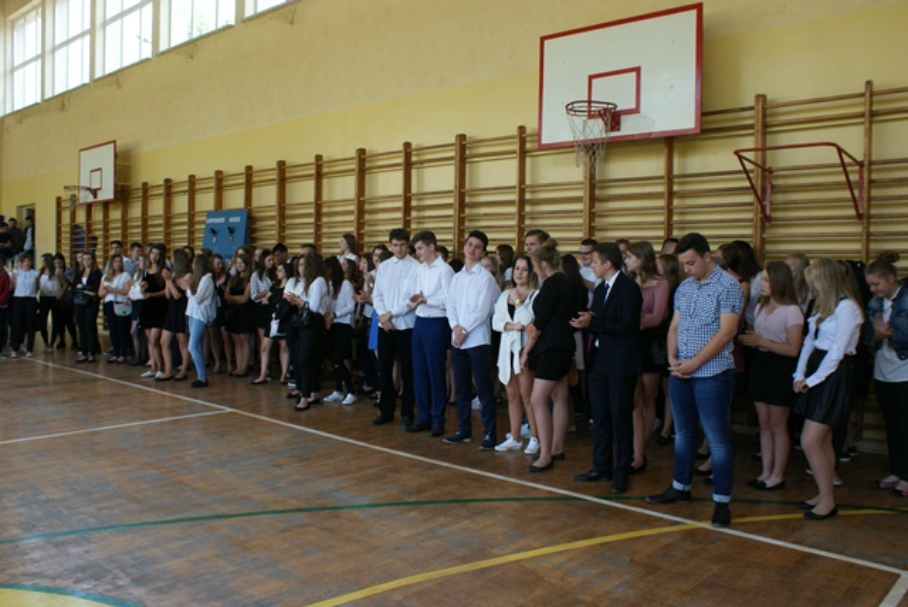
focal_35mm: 30
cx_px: 454
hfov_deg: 61.9
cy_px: 304
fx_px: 757
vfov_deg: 43.7
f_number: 5.6
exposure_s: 1/60
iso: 400
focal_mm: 20
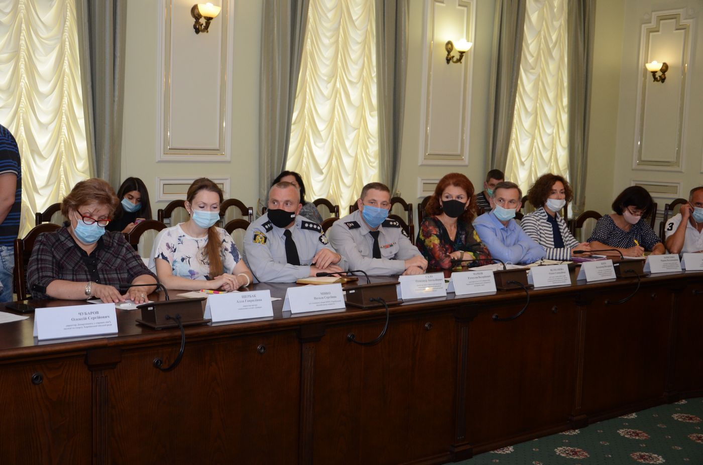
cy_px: 232
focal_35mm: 45
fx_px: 877
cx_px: 352
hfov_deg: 43.7
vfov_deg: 29.7
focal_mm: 30
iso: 800
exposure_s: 1/200
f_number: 4.2
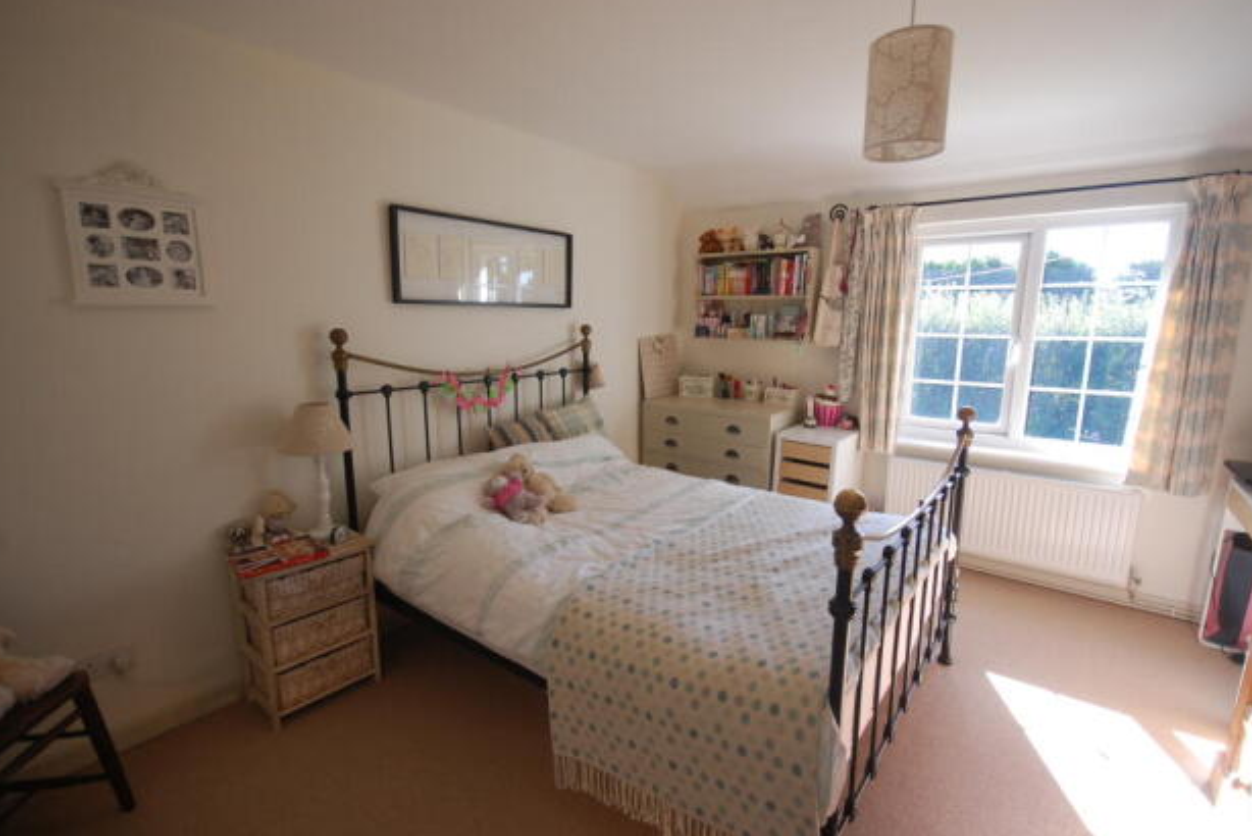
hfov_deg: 96.7
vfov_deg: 73.8
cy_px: 418
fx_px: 557
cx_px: 636
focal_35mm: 16
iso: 400
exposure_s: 1/125
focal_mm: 10
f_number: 5.6
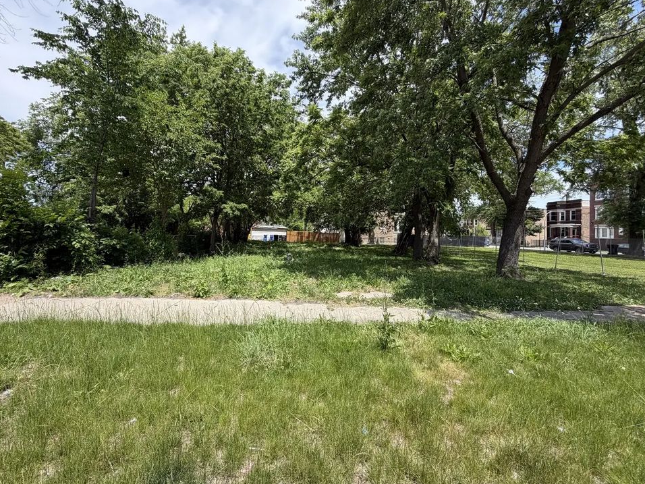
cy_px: 227
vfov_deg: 81.7
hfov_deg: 98.1
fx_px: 279
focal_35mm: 15
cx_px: 308
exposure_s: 1/596
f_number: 2.2
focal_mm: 2.22
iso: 40
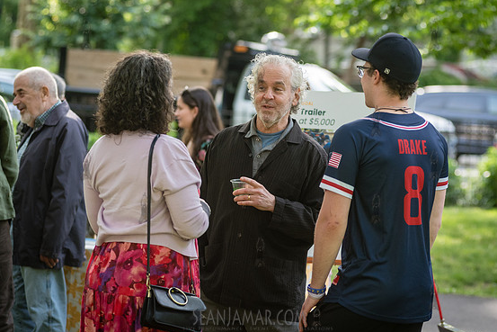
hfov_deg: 13.2
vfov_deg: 8.9
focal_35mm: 155
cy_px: 138
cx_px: 250
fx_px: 2140
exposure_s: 1/640
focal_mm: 125
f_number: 4
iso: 1000
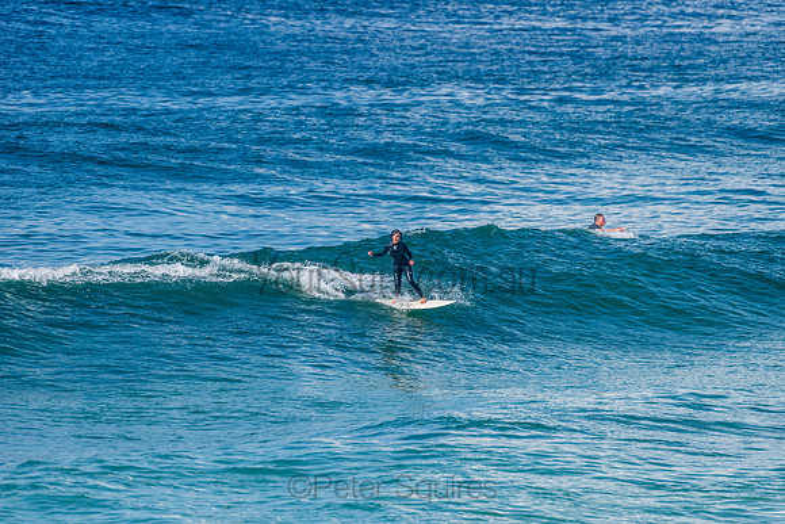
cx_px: 392
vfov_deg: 2.8
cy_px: 262
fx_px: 10905
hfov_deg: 4.1
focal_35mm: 500
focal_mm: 500
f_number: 5.6
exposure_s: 1/2000
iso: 180
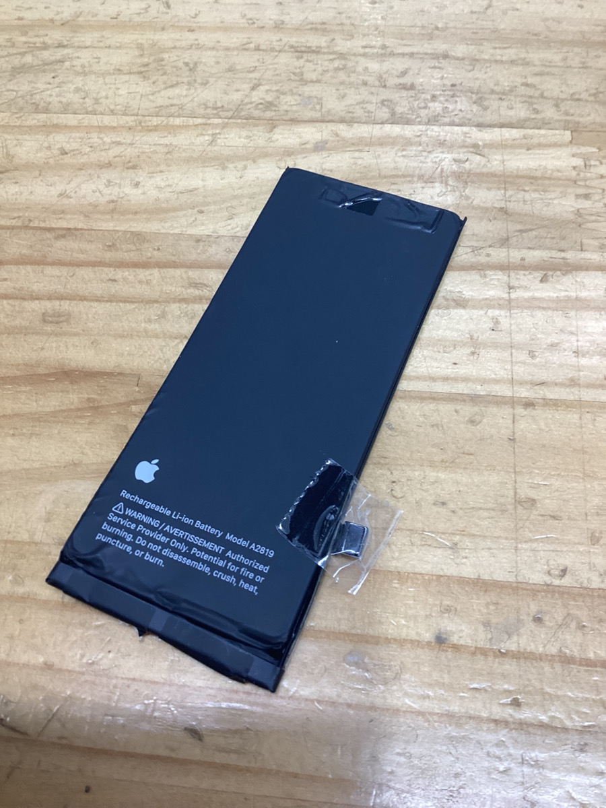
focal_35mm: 31
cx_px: 303
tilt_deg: -62.5
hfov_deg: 45.4
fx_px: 724
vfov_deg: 58.4
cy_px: 404
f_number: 2.4
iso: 80
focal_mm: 3.3
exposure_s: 1/60
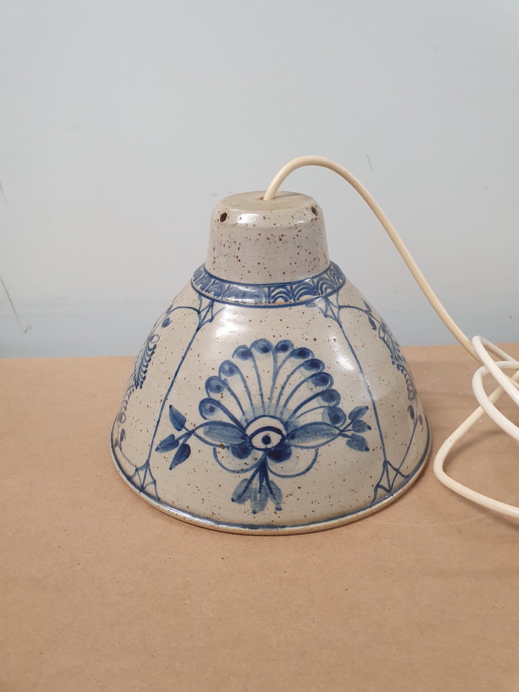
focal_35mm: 26
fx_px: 520
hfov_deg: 53.1
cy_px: 346
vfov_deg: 67.3
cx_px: 260
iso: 320
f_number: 2.4
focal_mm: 4.32
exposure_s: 1/50
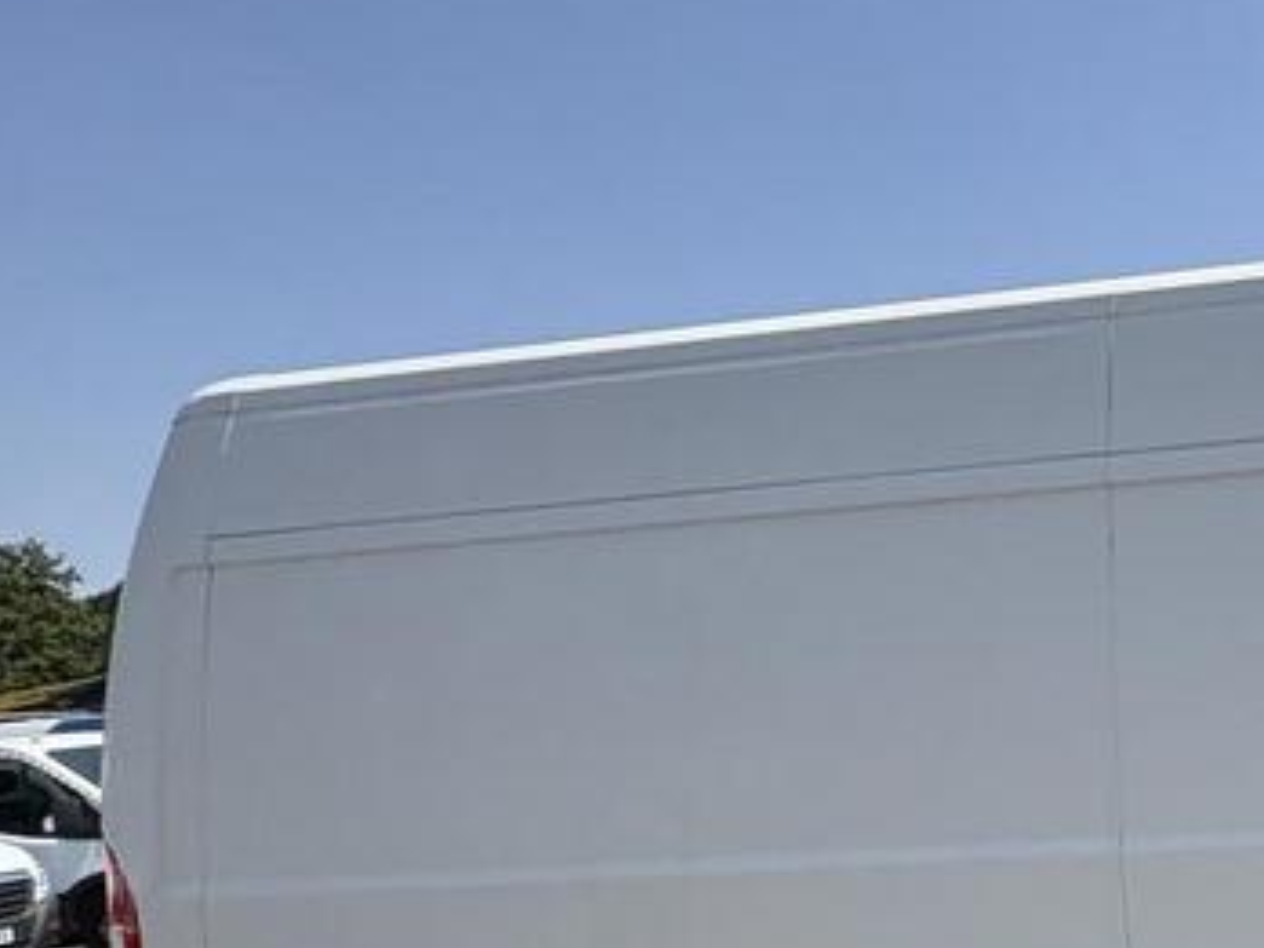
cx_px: 1555
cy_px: 643
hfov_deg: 37.3
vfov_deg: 39.1
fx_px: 1315
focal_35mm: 36
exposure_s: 1/1880
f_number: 2.2
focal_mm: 2.22
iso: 50
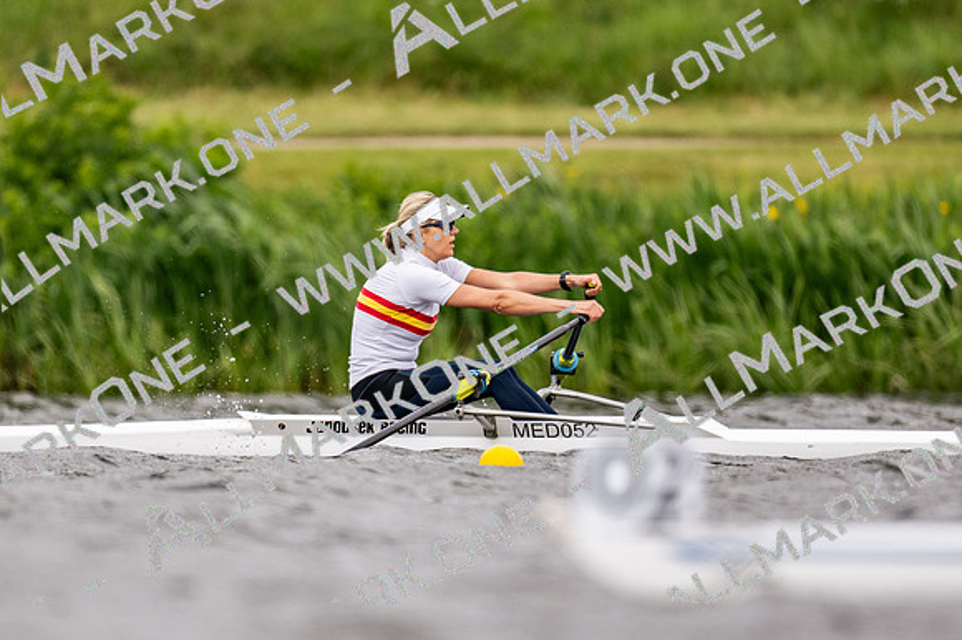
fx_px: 24035
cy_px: 320
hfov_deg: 2.3
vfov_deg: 1.5
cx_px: 481
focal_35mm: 900
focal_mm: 600
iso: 500
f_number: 4
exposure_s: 1/2500
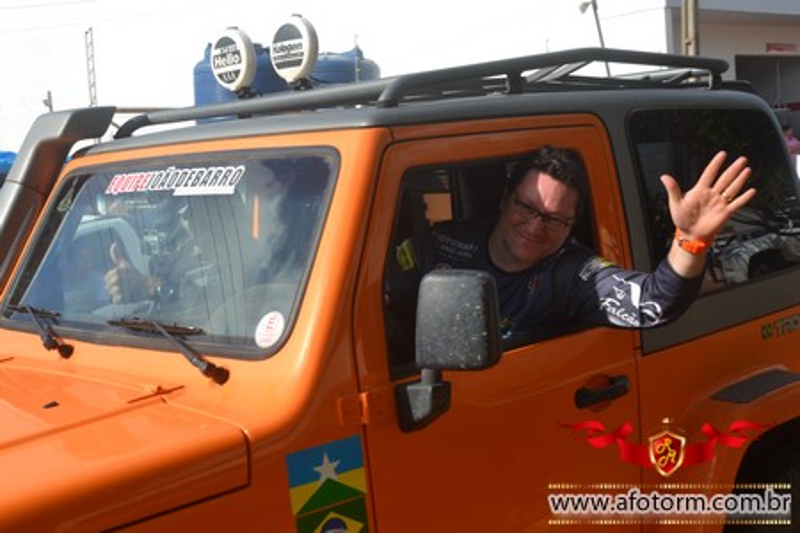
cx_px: 400
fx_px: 1067
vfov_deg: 28.1
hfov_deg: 41.1
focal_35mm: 48
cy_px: 266
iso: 100
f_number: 9
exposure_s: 1/320
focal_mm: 32
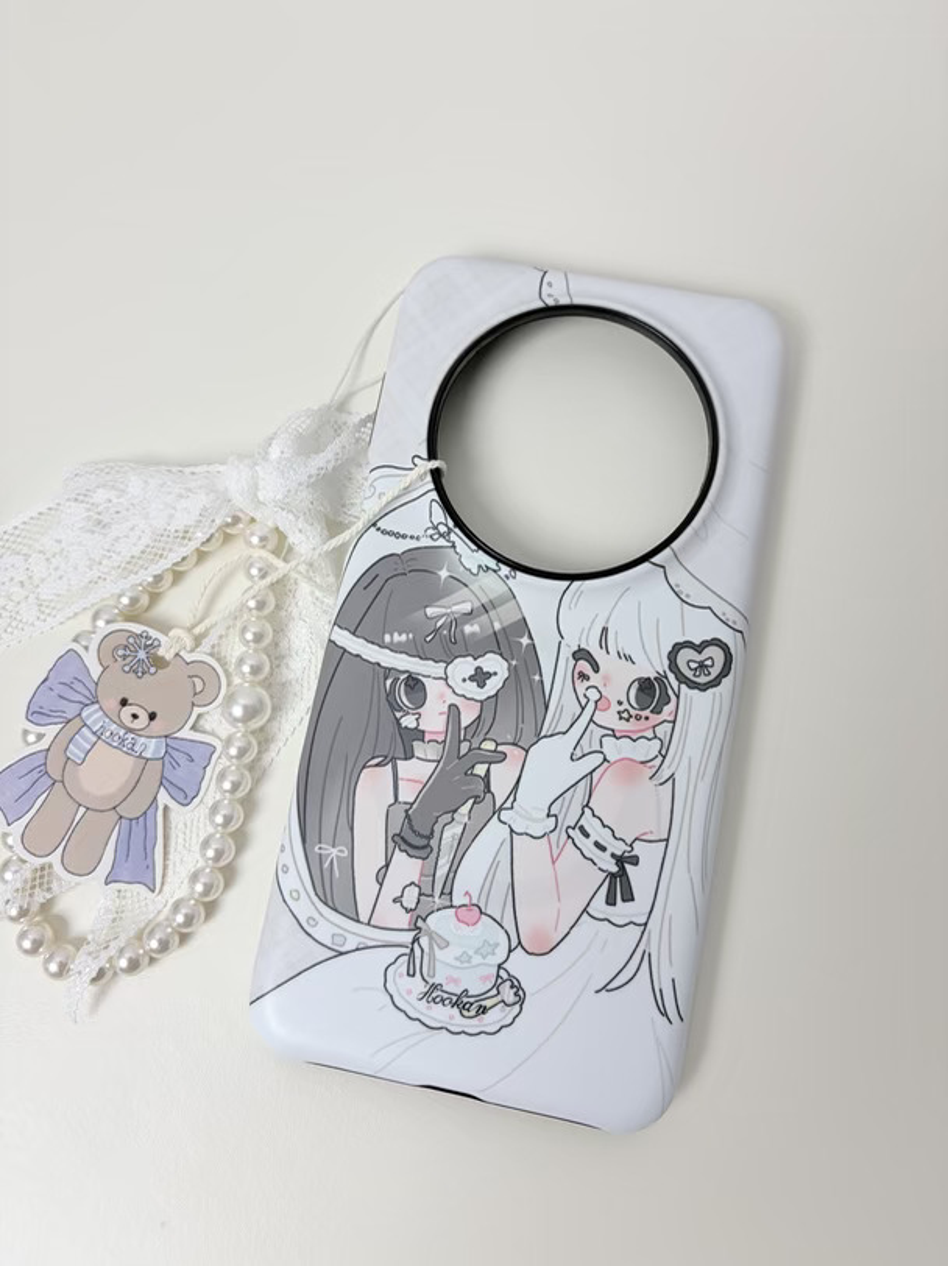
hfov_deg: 53.0
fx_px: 950
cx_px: 474
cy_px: 633
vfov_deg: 67.3
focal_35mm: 26
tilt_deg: -78.1
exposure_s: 1/150
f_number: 1.6
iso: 32
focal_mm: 5.96
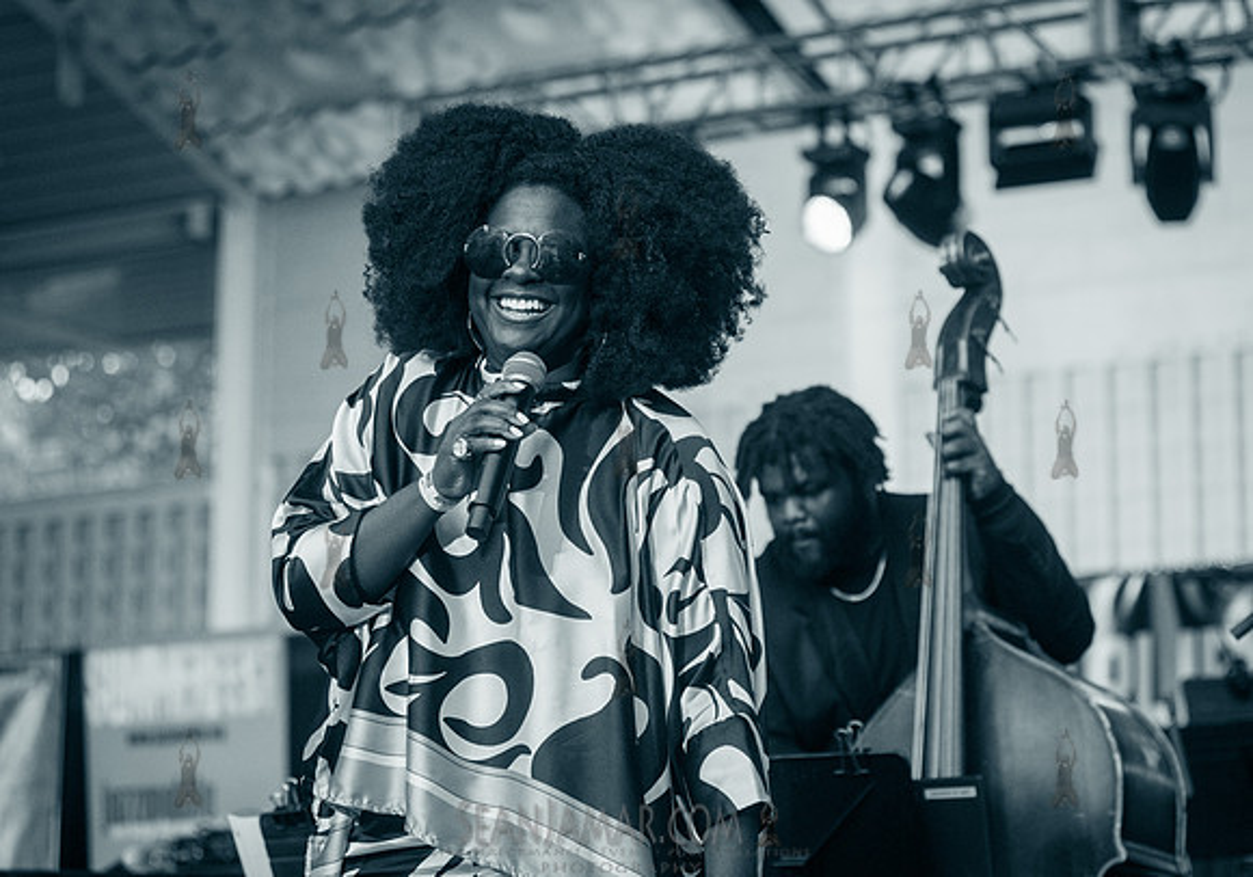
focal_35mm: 93
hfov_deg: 21.5
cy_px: 418
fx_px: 3294
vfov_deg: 15.2
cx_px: 690
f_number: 3.5
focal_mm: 86
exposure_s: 1/800
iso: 4000
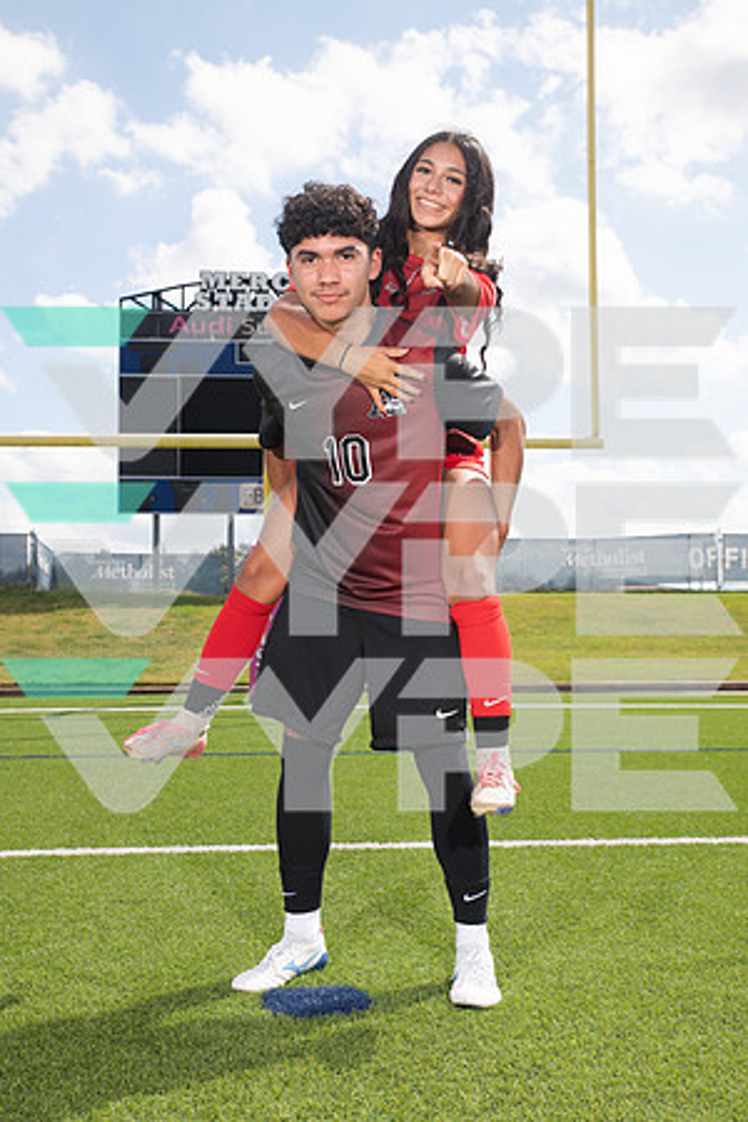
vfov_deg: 48.5
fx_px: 1247
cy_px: 561
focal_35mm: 40
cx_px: 374
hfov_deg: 33.4
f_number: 7.1
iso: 125
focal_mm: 40
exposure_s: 1/400
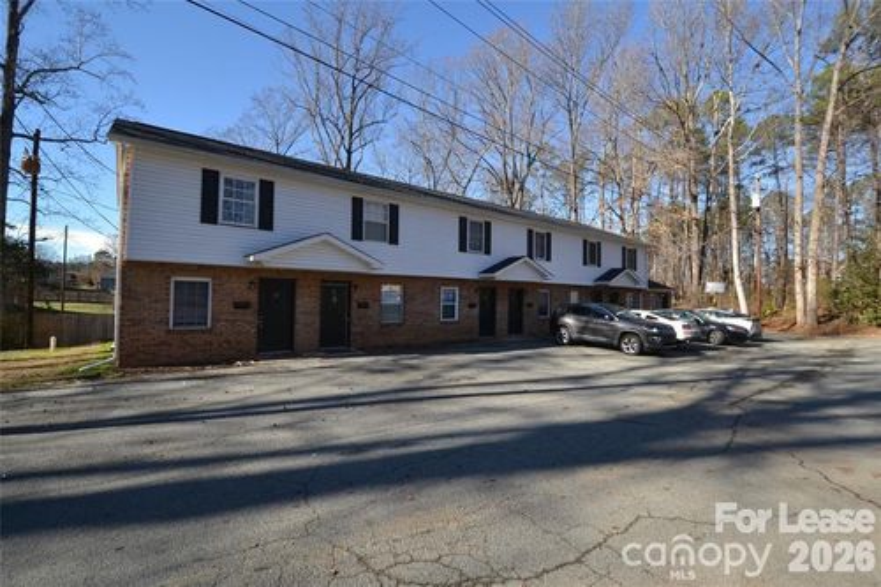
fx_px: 367
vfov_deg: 77.3
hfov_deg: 100.4
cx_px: 440
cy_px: 294
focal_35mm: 15
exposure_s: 1/160
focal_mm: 10
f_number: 6.3
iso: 100
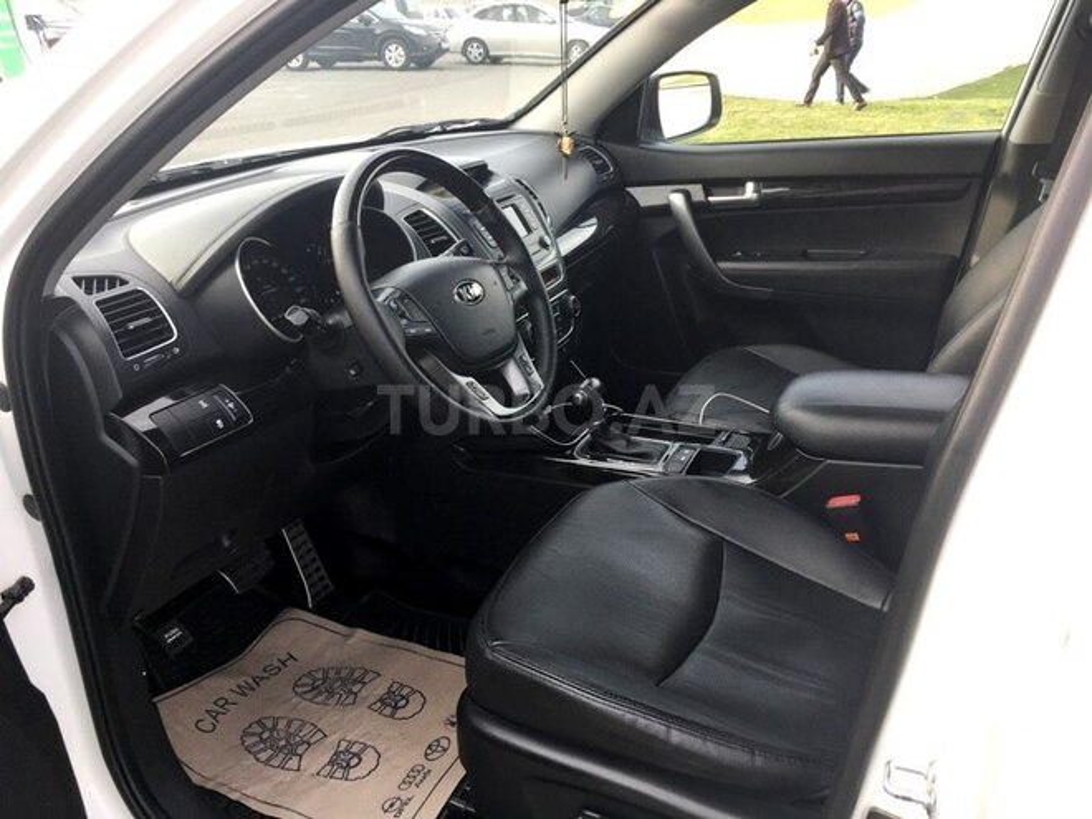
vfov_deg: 48.2
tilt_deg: -20.6
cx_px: 546
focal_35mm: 29
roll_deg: +1.7
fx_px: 915
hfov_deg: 61.7
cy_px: 410
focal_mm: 4.15
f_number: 2.2
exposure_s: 1/100
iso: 32
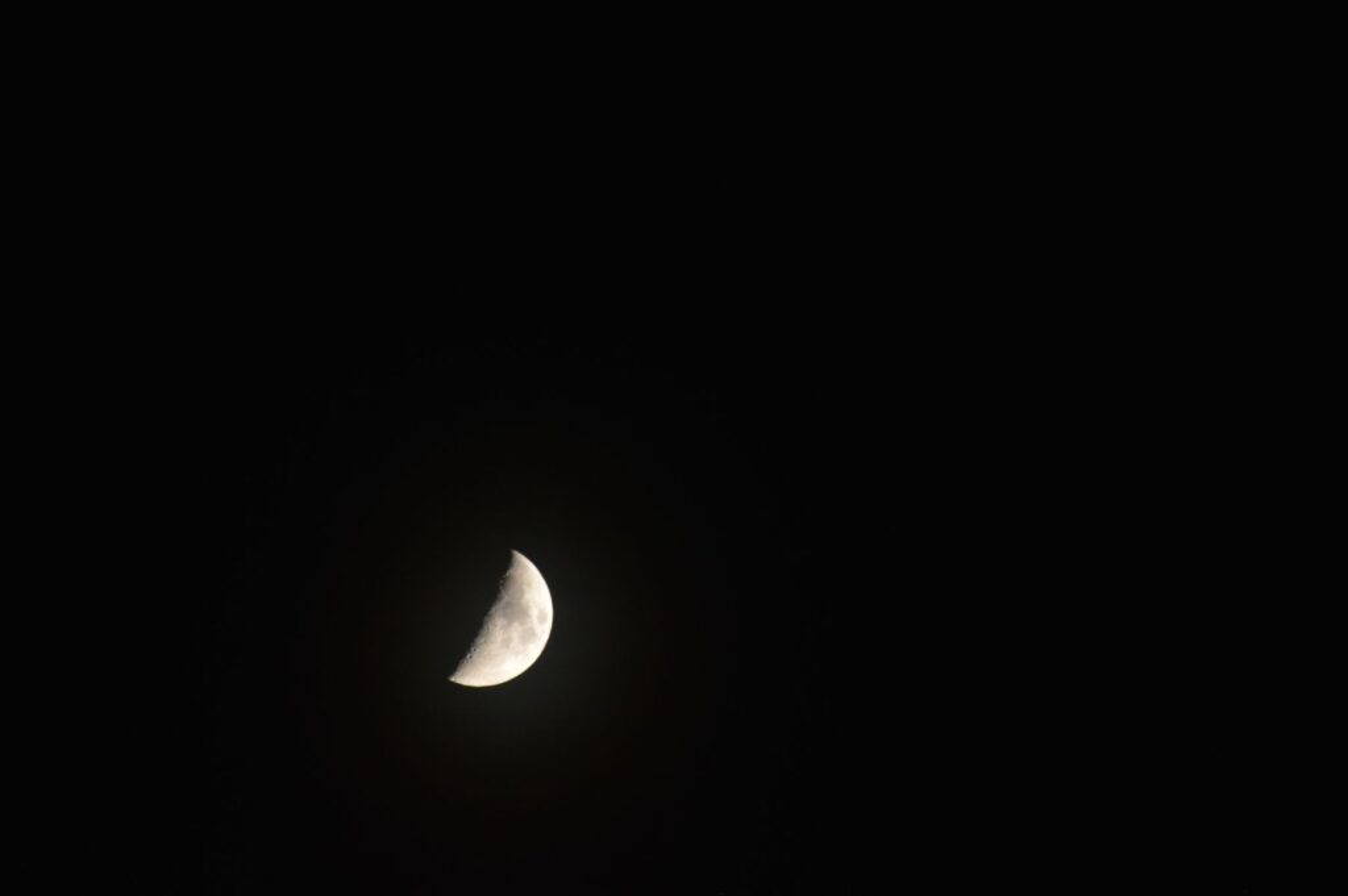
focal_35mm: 450
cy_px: 448
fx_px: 16836
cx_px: 674
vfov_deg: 3.1
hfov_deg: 4.6
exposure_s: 1/5
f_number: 11
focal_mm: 300
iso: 400
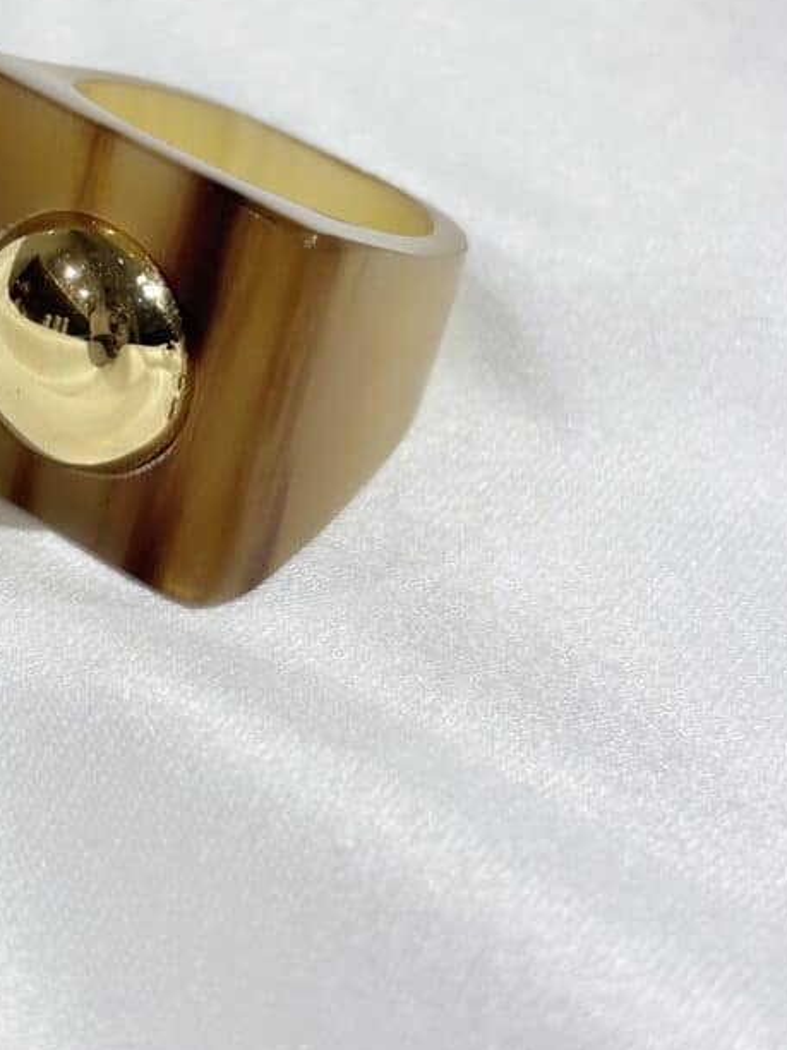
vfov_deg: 22.4
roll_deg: +4.9
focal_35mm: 87
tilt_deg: -30.8
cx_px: 153
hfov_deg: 16.8
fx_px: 2637
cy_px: 359
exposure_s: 1/268
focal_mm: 5.96
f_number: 1.6
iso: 32
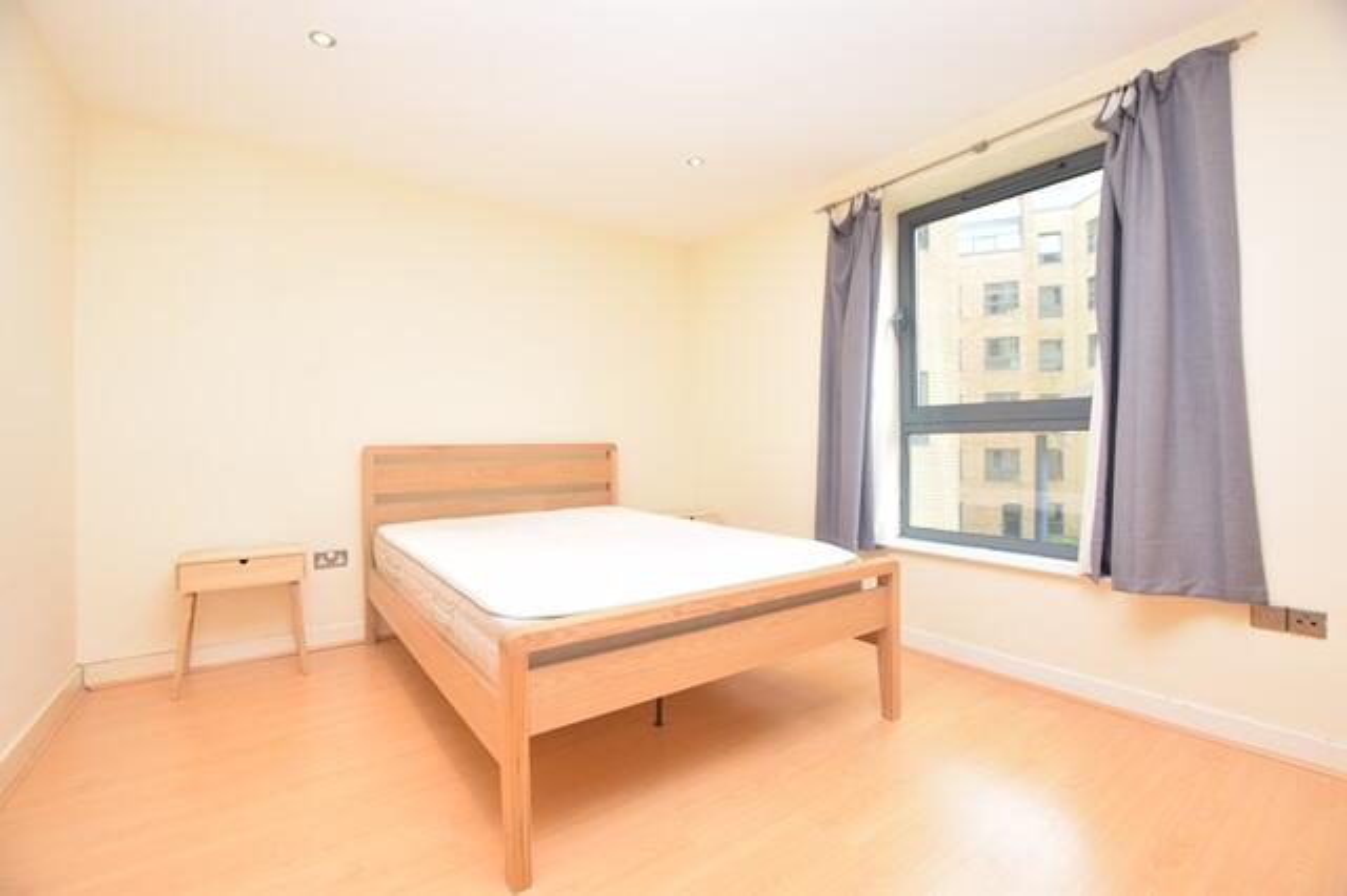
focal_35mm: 15
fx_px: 561
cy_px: 448
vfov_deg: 77.3
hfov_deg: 100.4
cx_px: 674
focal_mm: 10
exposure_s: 1/80
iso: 400
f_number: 4.5
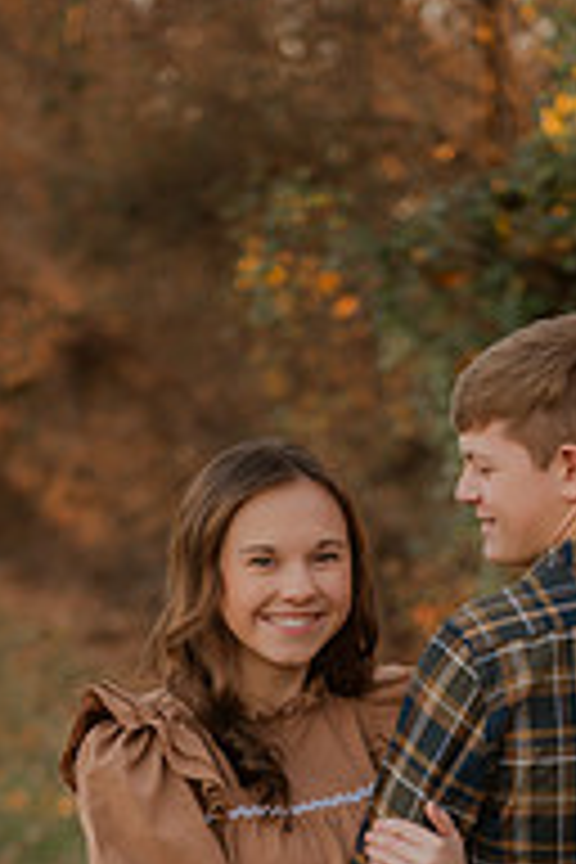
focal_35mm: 117
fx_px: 2808
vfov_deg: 16.9
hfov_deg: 11.7
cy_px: 954
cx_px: 443
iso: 140
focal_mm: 50
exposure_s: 1/125
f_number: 1.8
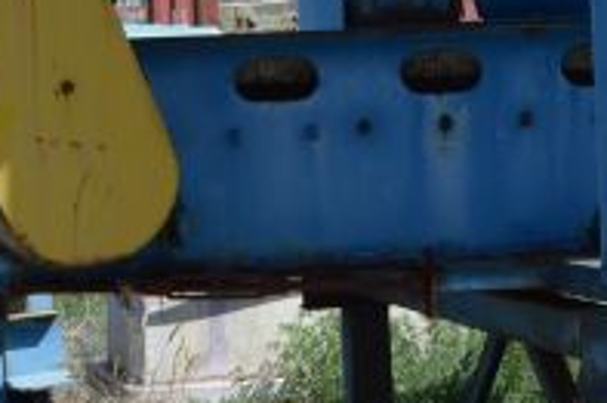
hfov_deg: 11.2
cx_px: 952
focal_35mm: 176
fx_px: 2957
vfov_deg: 7.8
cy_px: -29
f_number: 8
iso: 100
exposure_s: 1/250
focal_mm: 23
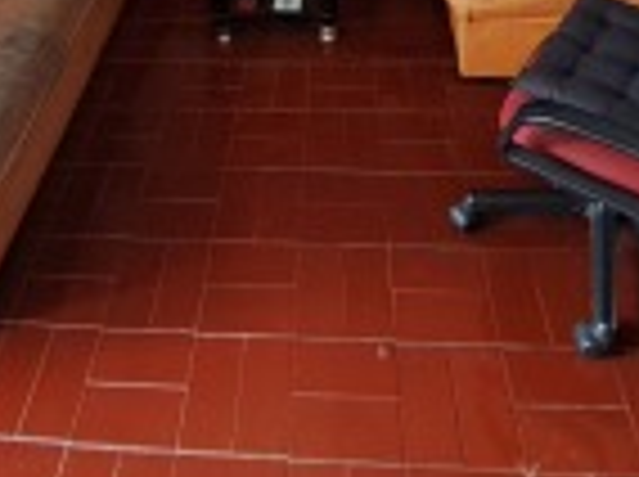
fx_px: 608
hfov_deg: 55.2
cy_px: -112
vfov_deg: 33.6
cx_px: 270
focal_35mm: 33
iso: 320
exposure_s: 1/25
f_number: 2.2
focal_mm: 1.74
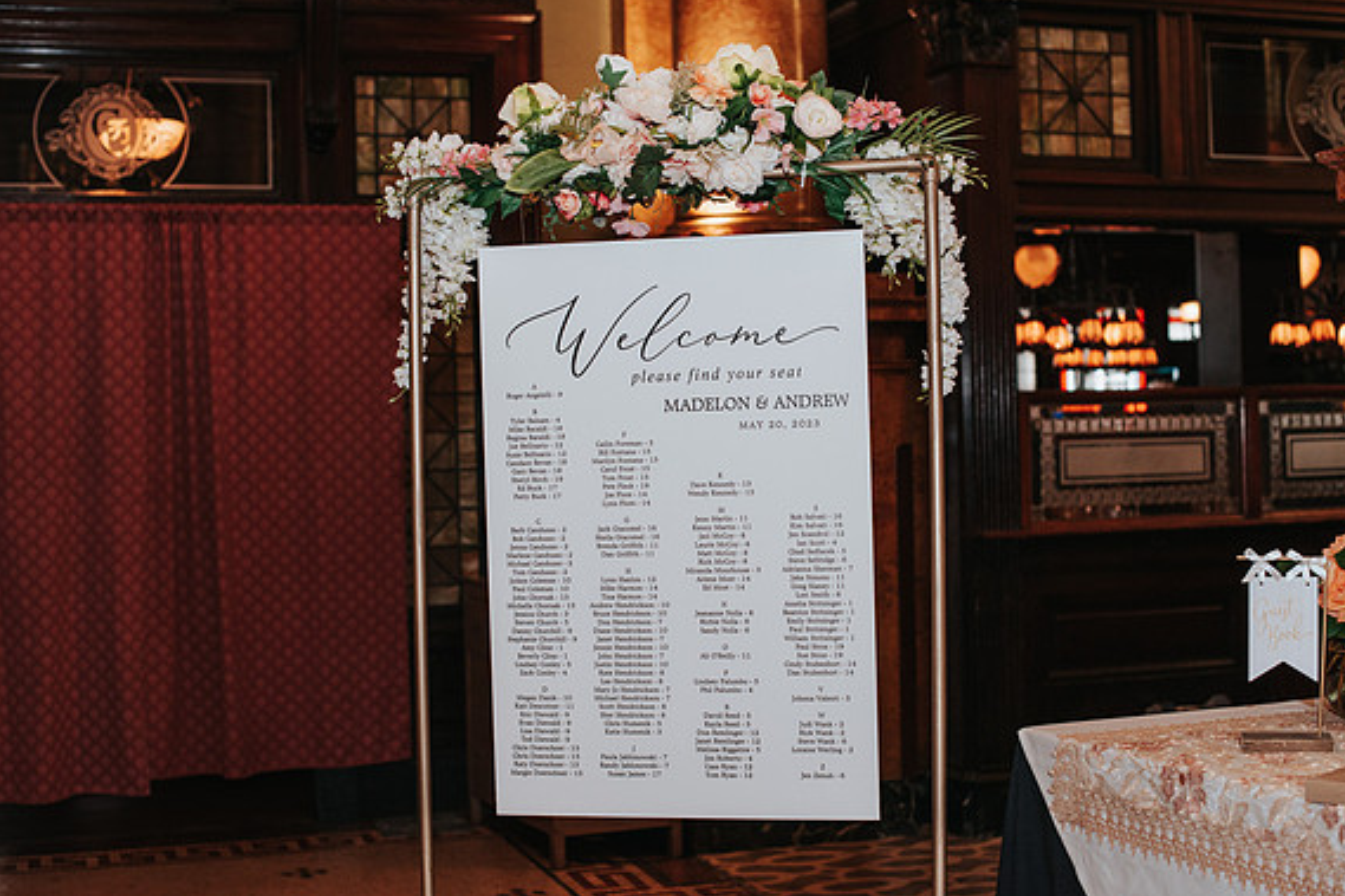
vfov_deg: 26.5
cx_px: 683
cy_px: 443
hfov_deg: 38.9
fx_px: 1905
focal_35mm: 51
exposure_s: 1/200
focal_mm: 50
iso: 1000
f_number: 4
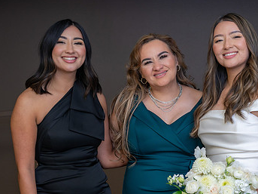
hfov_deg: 21.3
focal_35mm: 91
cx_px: 202
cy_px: 131
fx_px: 678
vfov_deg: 16.2
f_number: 4
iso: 250
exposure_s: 1/50
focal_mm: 56
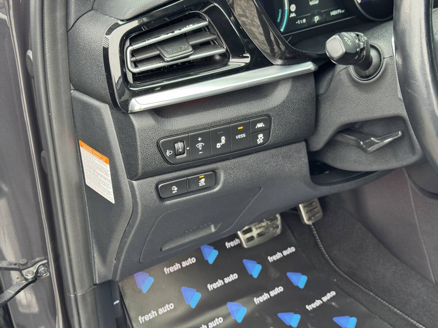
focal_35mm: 48
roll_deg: -1.6
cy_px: 164
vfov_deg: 30.3
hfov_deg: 39.7
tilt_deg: -33.7
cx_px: 219
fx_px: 607
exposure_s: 1/60
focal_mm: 6.76
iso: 250
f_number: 1.78
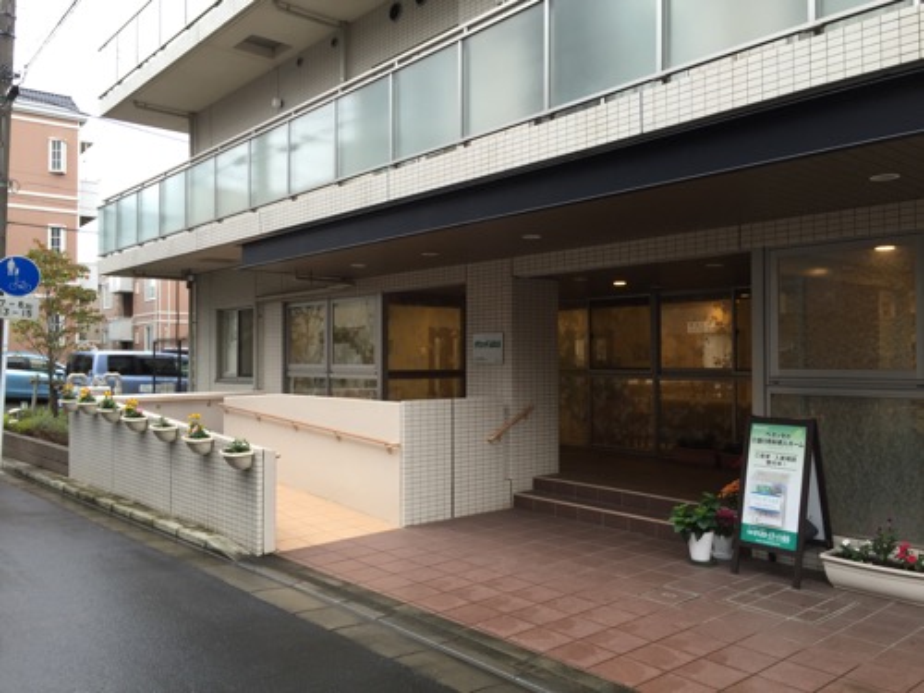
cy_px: 346
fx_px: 774
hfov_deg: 61.7
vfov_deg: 48.2
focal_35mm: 29
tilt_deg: +2.6
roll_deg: -1.5
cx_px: 462
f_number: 2.2
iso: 32
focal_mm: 4.15
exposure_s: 1/60
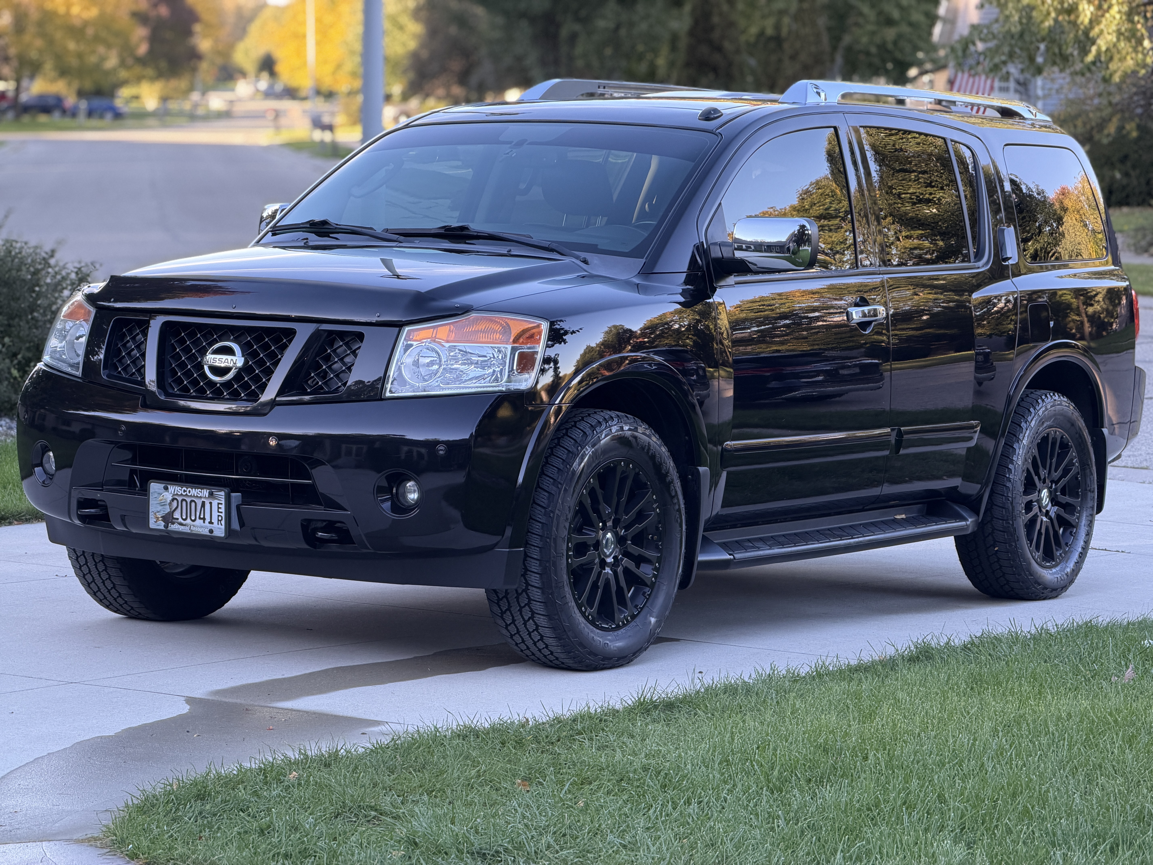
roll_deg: +0.0
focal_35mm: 100
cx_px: 576
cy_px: 432
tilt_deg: -6.7
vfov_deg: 14.8
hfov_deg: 19.6
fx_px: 3331
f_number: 2.8
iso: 125
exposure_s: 1/121
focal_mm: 16.89
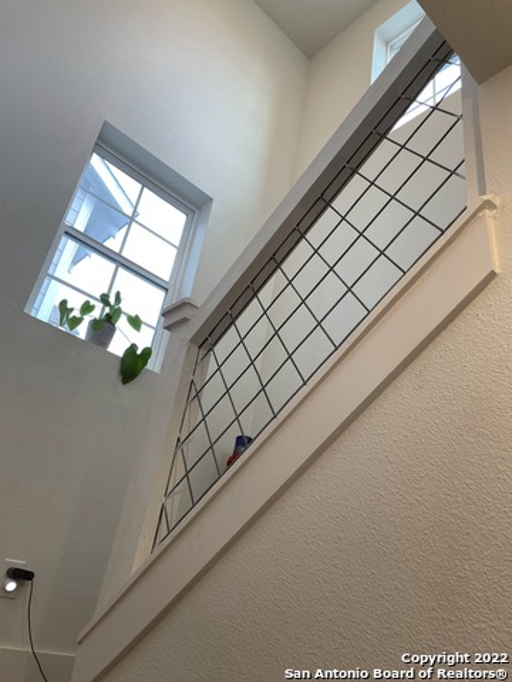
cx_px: 256
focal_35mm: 26
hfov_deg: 53.1
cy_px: 341
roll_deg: -9.5
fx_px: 513
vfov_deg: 67.3
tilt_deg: +28.1
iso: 80
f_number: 1.6
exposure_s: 1/120
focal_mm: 4.2
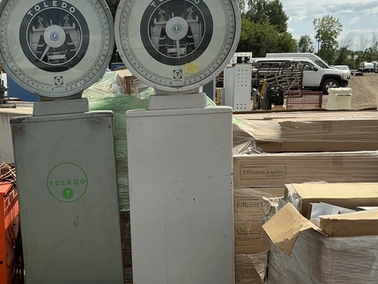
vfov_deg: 29.6
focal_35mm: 49
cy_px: 167
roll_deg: +0.0
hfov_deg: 38.2
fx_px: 535
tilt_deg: -7.0
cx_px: 107
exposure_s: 1/1912
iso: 25
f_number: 1.8
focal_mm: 3
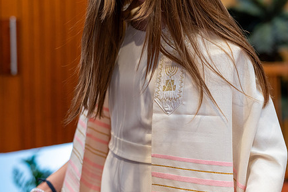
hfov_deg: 30.0
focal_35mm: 67
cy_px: 85
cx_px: 170
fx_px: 536
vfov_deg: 20.3
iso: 1600
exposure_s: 1/800
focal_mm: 50
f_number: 2.2
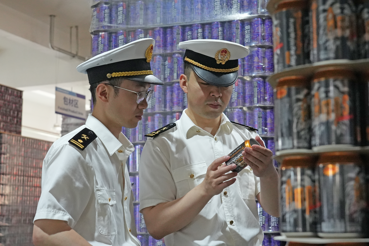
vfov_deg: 23.4
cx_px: 184
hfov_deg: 34.5
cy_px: 123
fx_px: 594
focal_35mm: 58
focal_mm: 39
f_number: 5
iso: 5000
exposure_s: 1/160
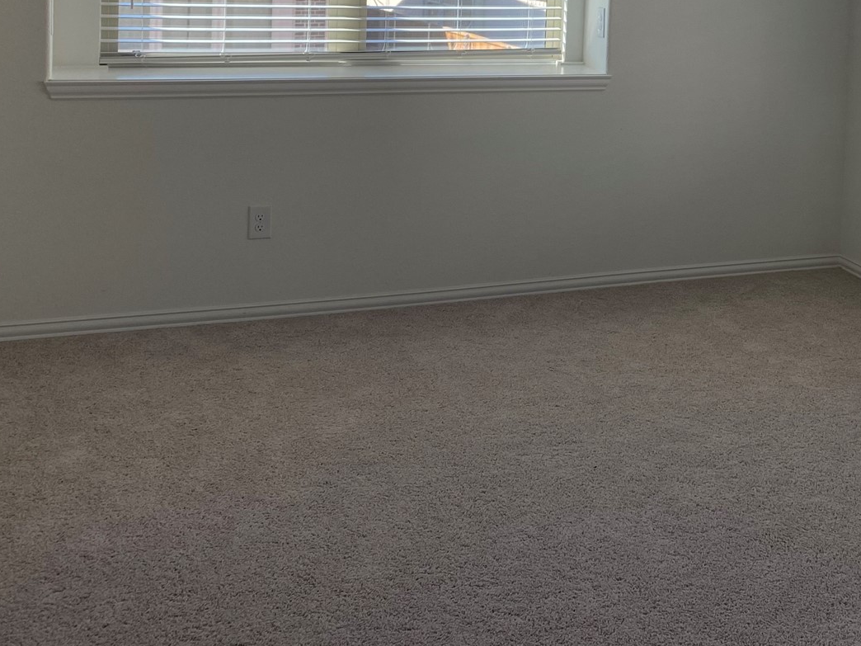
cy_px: 29
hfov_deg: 36.1
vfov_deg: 27.2
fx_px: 1269
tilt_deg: -3.3
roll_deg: -2.8
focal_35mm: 51
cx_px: 701
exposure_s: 1/190
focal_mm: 4.25
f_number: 1.8
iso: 32
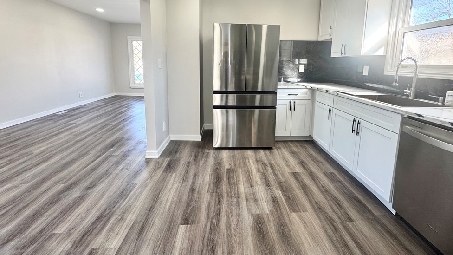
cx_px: 233
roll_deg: -0.8
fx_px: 192
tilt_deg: -7.8
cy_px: 89
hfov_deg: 99.3
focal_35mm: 16
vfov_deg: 65.6
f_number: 2.2
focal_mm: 2.22
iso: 125
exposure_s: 1/99
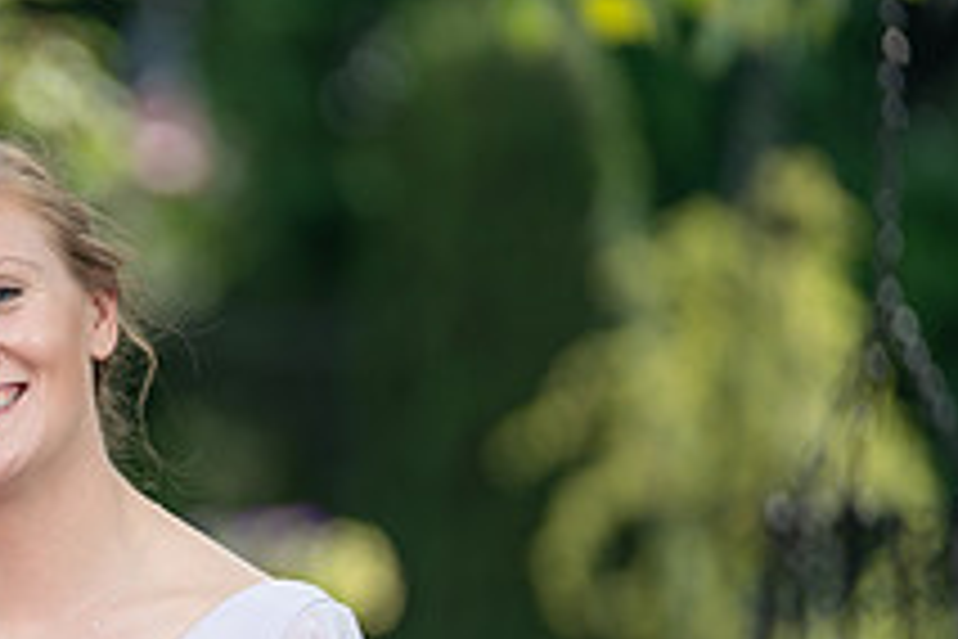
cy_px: 604
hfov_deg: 4.6
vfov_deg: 3.1
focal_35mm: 444
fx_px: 11814
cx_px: -241
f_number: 2.8
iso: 50
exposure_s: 1/250
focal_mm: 159
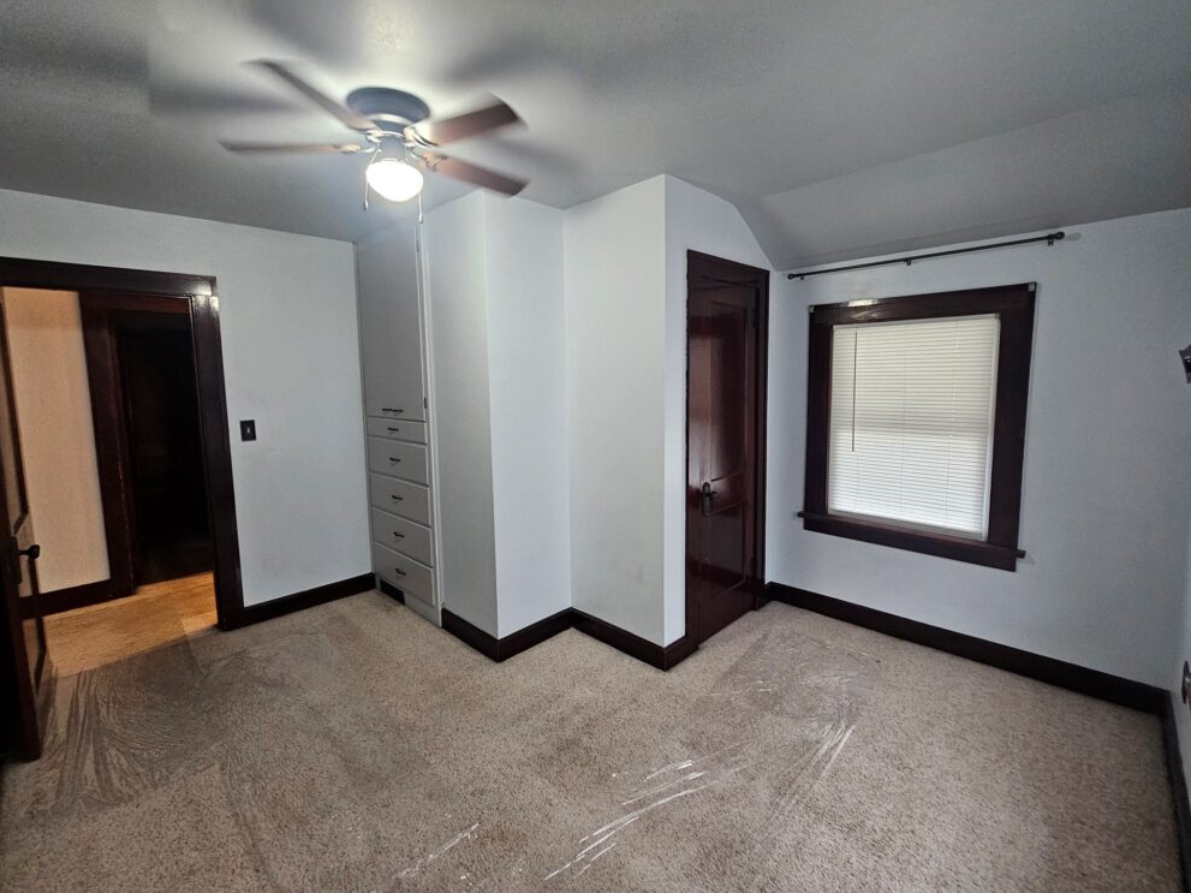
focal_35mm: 14
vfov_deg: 85.6
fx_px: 482
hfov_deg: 102.1
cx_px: 594
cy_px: 425
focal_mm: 2.2
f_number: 2.2
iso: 320
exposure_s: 1/30
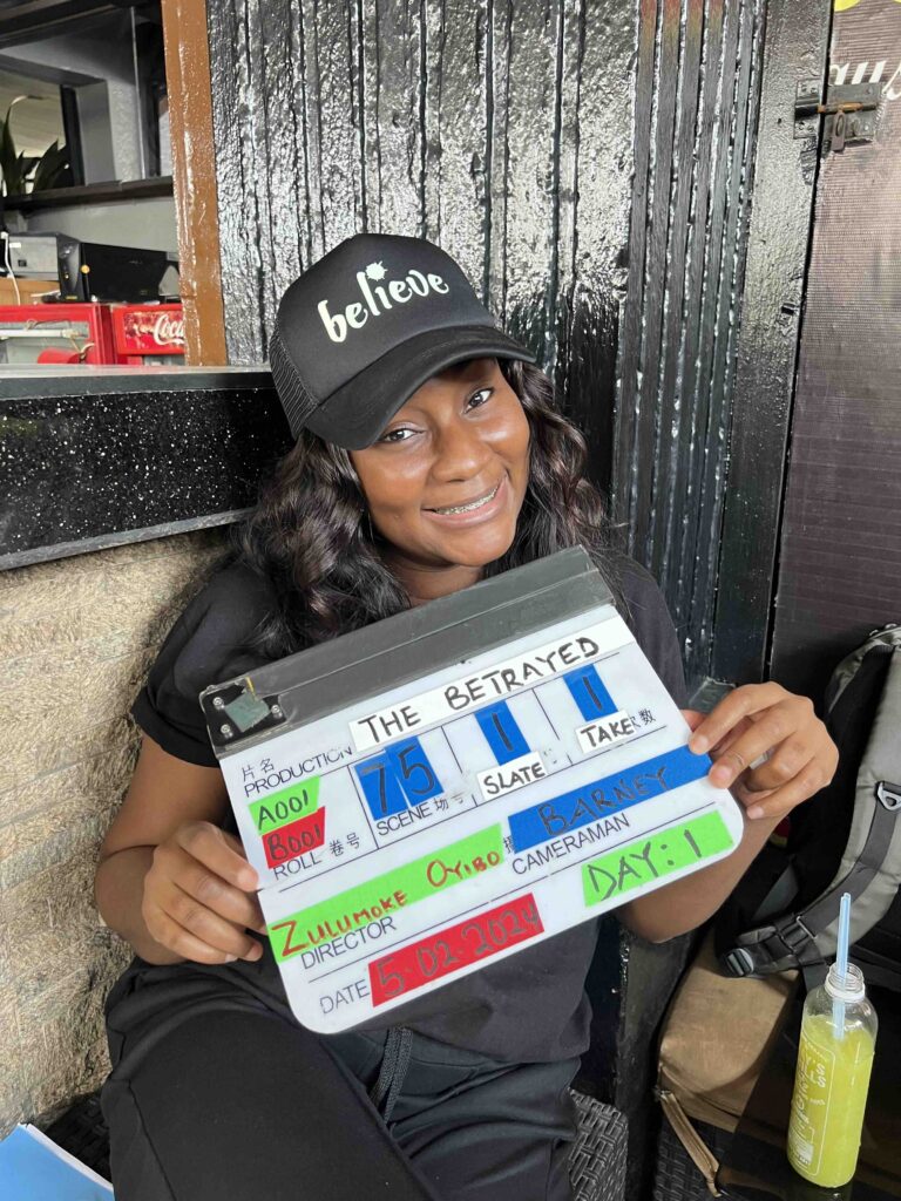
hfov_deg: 53.1
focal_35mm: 26
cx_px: 450
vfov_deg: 67.3
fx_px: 902
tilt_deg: -14.9
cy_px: 600
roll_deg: -0.2
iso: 200
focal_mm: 5.7
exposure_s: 1/60
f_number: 1.5
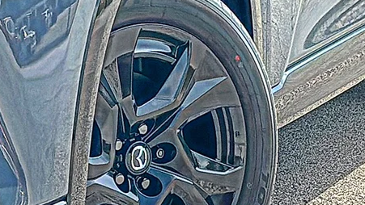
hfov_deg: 12.7
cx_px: 253
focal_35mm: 169
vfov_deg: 7.2
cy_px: 163
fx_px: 1636
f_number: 1.78
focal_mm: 6.86
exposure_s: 1/4049
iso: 80
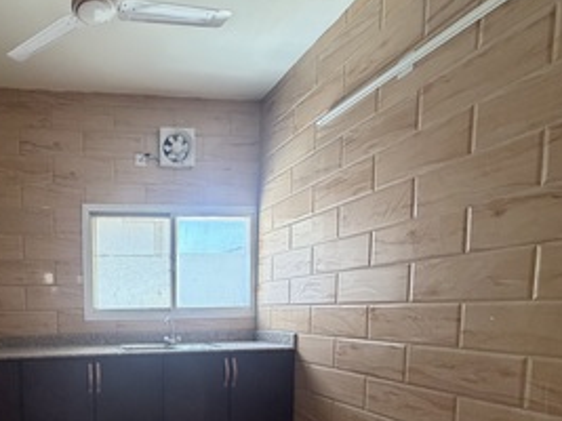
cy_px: 346
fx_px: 389
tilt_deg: -5.4
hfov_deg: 65.2
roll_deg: +1.3
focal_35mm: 24
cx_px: 113
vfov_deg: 52.5
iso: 320
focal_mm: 2.22
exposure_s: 1/95
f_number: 2.2
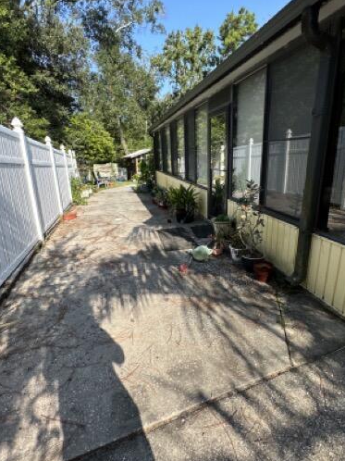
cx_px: 172
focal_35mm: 18
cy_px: 219
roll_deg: +2.5
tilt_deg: -16.0
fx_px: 239
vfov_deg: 87.7
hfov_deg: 71.5
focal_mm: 2.22
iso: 40
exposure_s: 1/818
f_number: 2.2
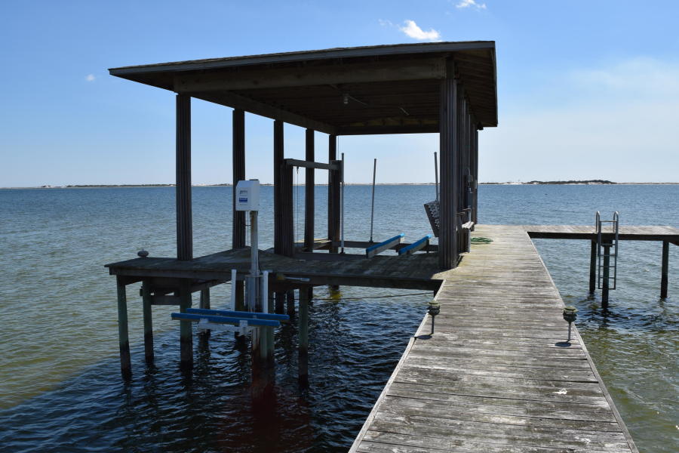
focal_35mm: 30
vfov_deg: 43.6
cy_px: 226
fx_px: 566
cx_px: 340
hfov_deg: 61.9
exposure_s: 1/200
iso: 100
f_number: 11
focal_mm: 20
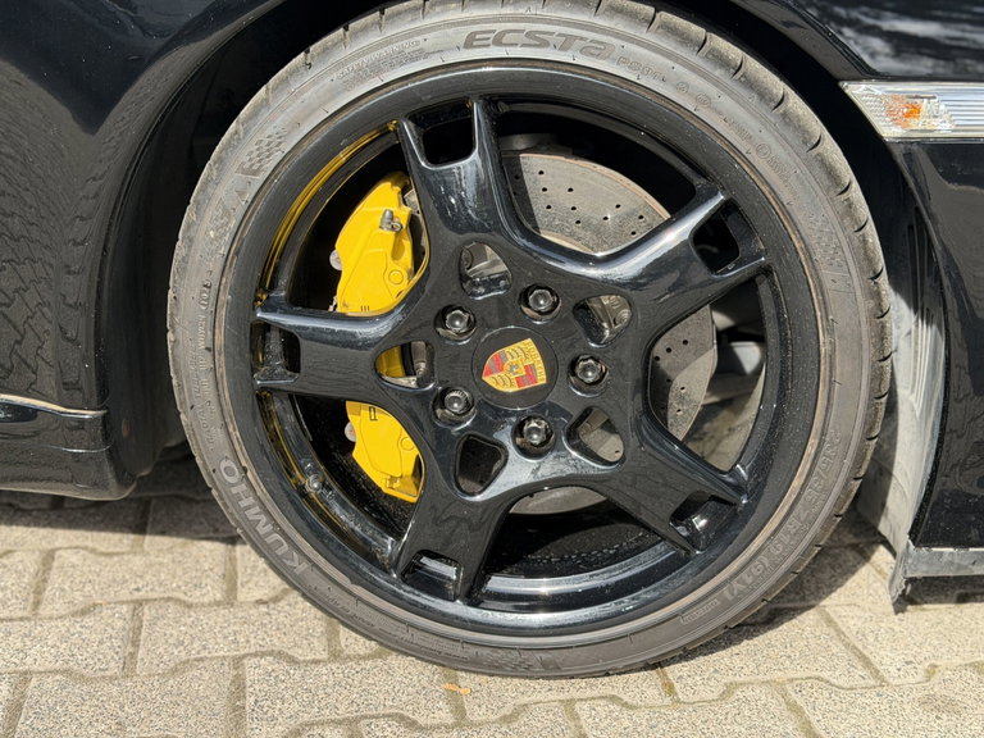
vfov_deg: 30.3
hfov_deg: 39.7
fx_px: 1364
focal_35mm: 48
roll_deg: +0.2
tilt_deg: -16.4
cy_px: 369
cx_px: 492
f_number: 1.78
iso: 100
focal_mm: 6.76
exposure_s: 1/987
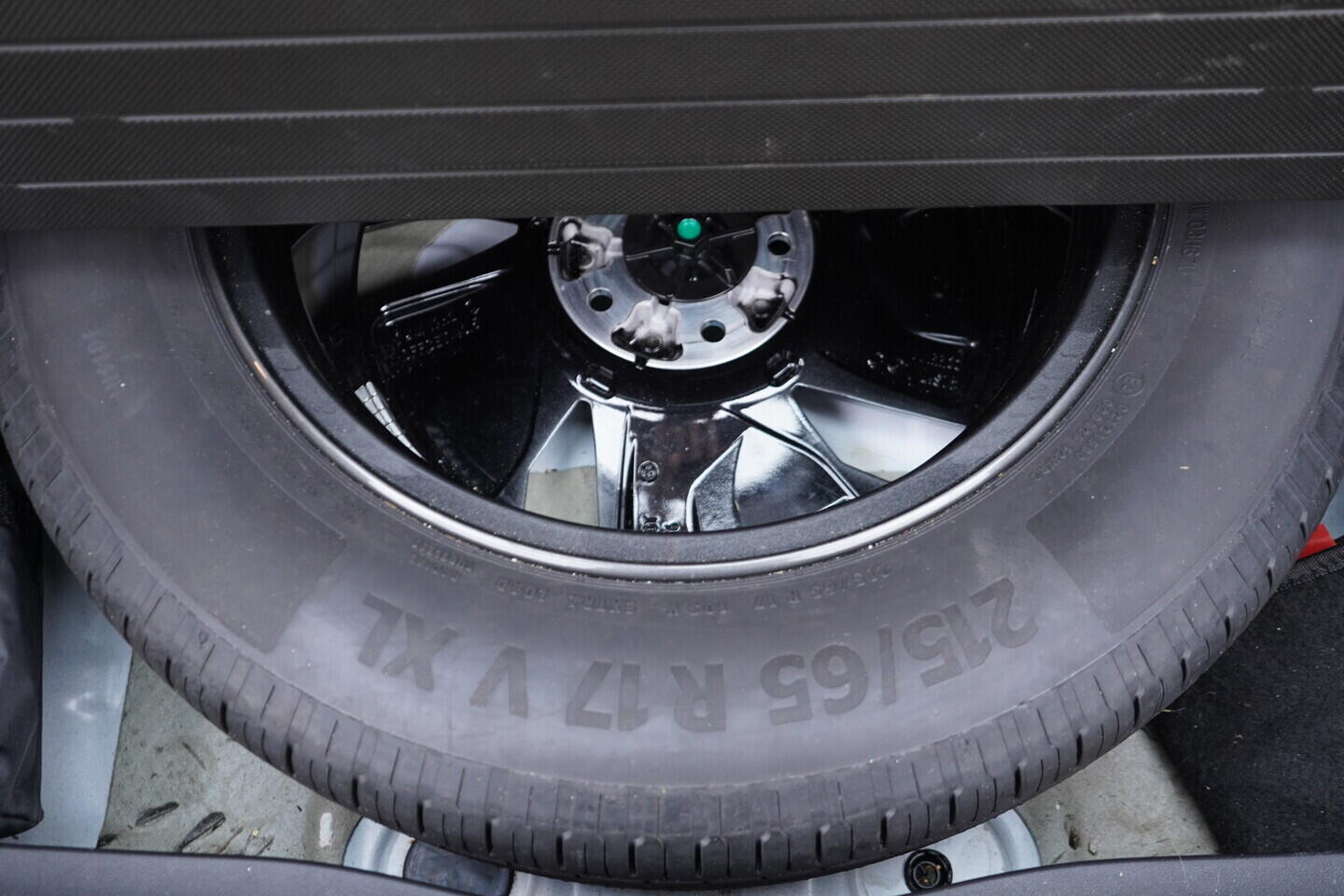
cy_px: 448
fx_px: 1344
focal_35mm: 36
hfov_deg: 53.1
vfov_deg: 36.9
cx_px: 672
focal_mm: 24
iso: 640
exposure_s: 1/40
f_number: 2.8
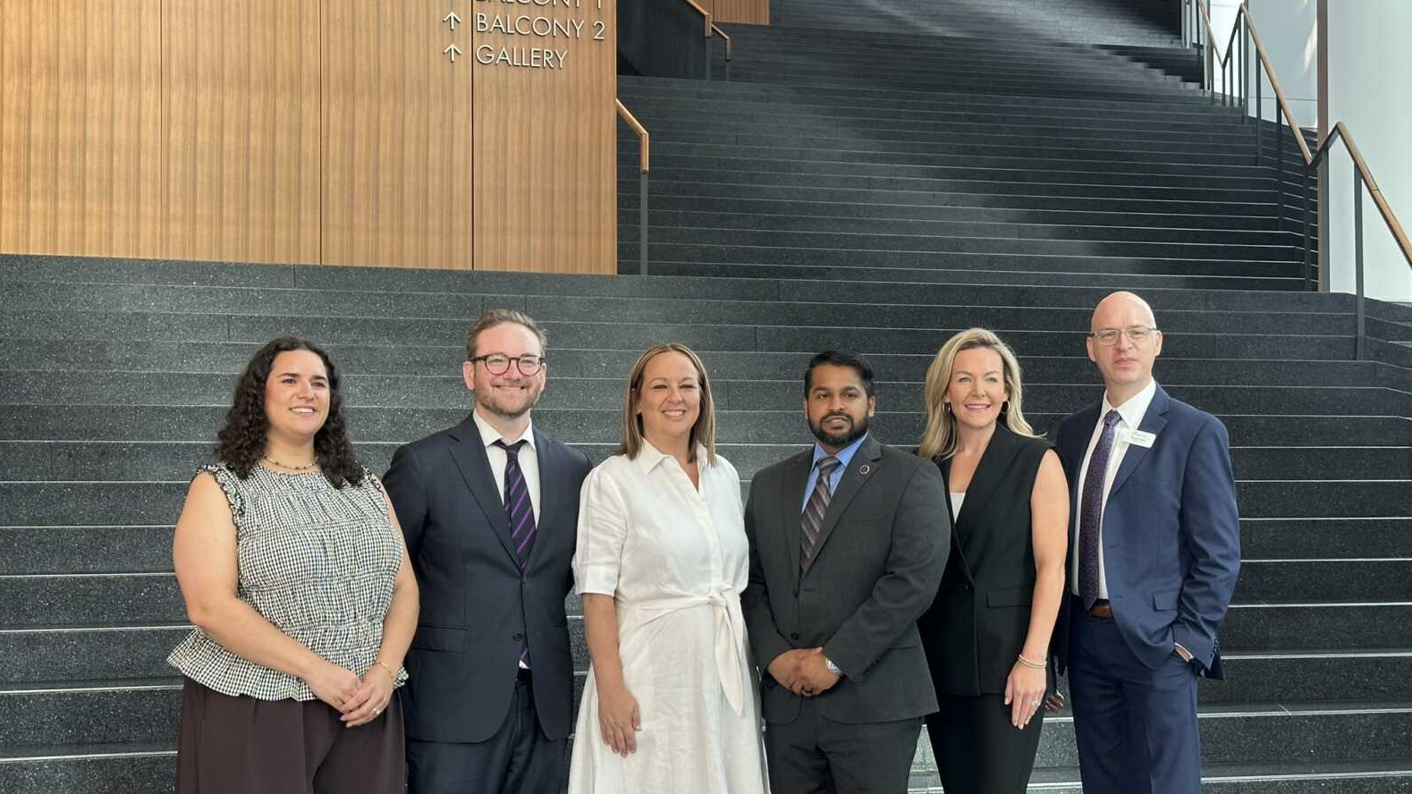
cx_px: 713
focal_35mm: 53
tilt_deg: +3.0
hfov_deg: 39.2
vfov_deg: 22.6
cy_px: 409
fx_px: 1984
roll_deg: -0.2
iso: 100
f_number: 1.78
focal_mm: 6.86
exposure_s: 1/60
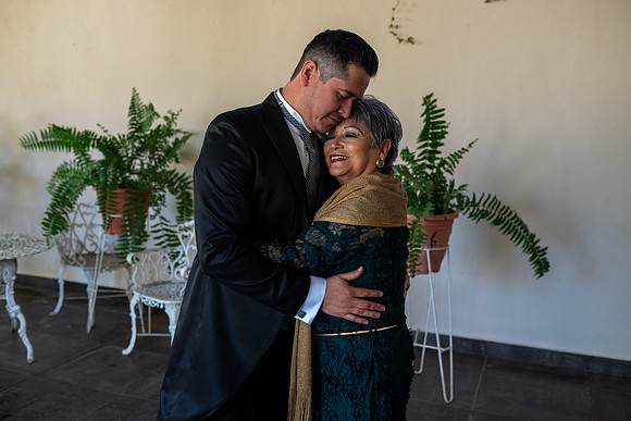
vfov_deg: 37.9
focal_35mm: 35
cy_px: 210
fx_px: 614
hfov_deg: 54.4
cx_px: 316
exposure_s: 1/320
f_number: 3.5
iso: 1600
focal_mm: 35
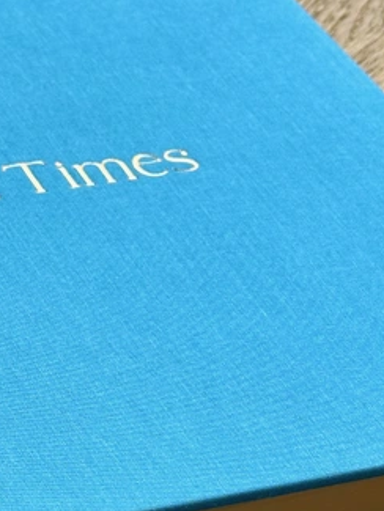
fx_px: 1922
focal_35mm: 130
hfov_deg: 11.3
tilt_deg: -38.0
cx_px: -5
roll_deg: -1.0
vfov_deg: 15.1
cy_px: 376
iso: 64
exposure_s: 1/159
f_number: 1.78
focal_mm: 6.86
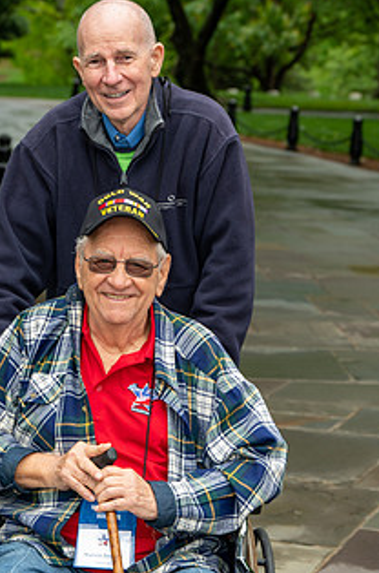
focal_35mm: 122
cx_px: 125
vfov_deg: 16.8
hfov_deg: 11.2
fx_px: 1935
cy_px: 296
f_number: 6.3
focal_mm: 85
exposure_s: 1/100
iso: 280
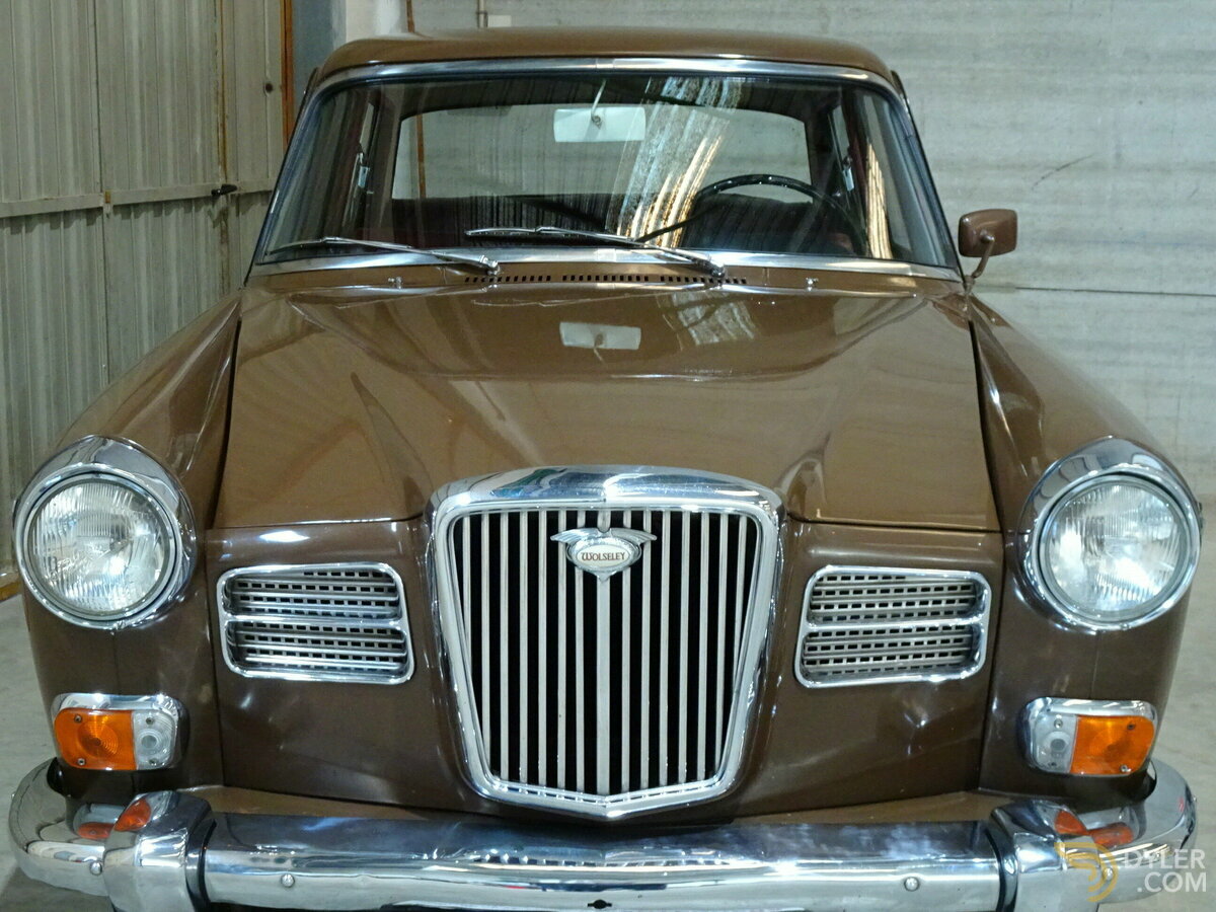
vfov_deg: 29.1
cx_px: 608
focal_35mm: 50
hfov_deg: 38.2
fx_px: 1756
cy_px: 456
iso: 800
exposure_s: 1/10
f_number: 4.5
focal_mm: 8.51
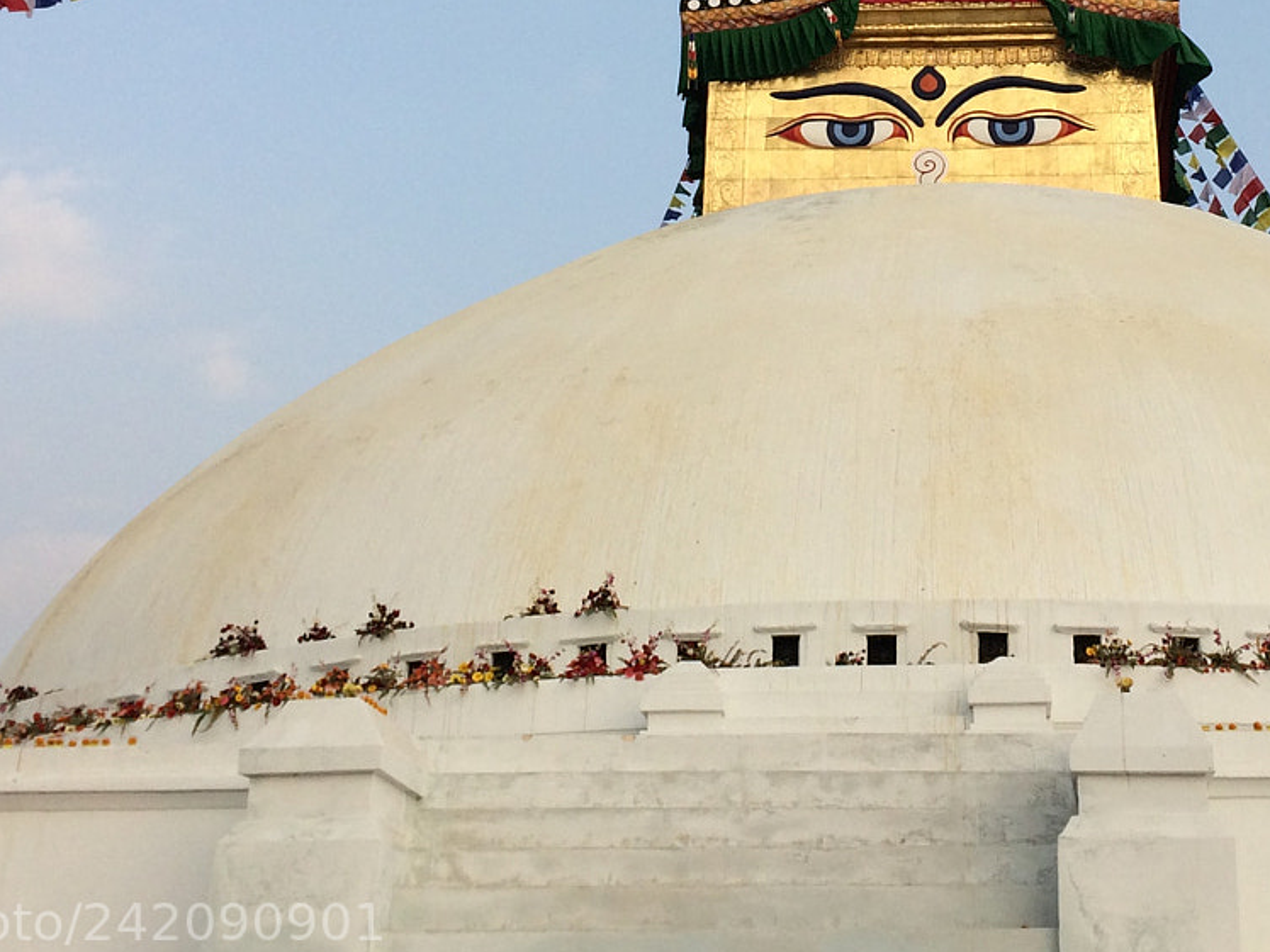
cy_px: 37
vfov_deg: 22.9
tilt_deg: +27.6
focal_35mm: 62
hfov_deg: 30.9
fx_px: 2275
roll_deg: -0.2
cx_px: 854
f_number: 2.2
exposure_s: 1/820
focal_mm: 4.15
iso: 32
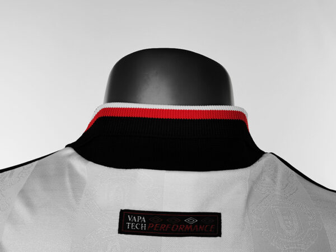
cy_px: 126
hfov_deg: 52.6
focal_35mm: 35
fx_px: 340
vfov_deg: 40.7
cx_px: 168
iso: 100
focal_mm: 5.58
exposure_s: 1/60
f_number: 1.8
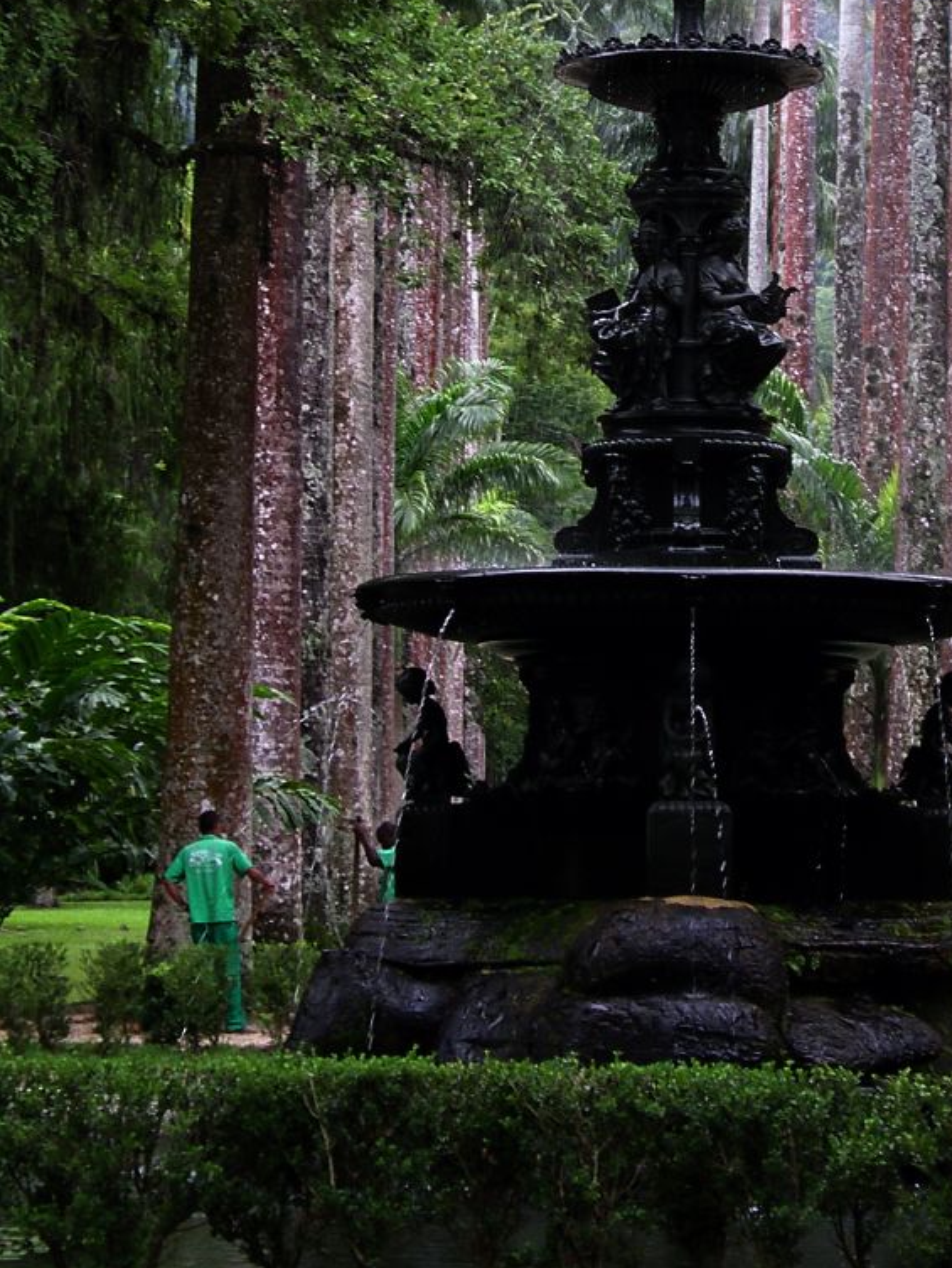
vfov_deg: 14.8
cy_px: 194
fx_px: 4835
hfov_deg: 11.2
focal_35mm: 132
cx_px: 634
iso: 80
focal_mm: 12.8
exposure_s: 1/100
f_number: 3.3
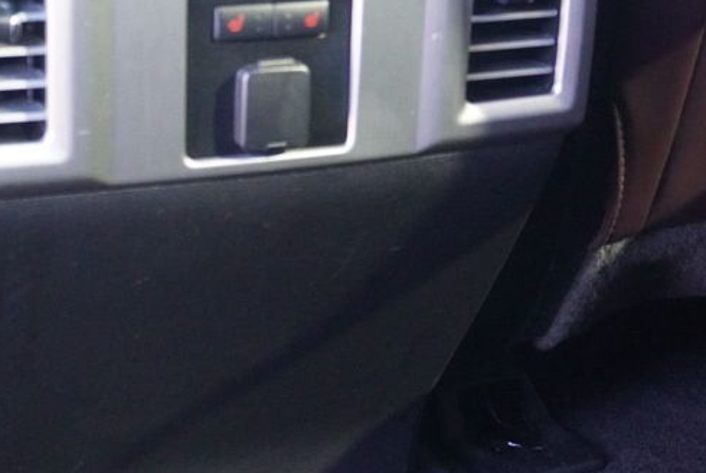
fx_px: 1415
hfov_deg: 27.9
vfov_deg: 18.8
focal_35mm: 72
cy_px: 115
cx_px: 248
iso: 6400
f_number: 4.5
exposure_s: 1/160
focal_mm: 23
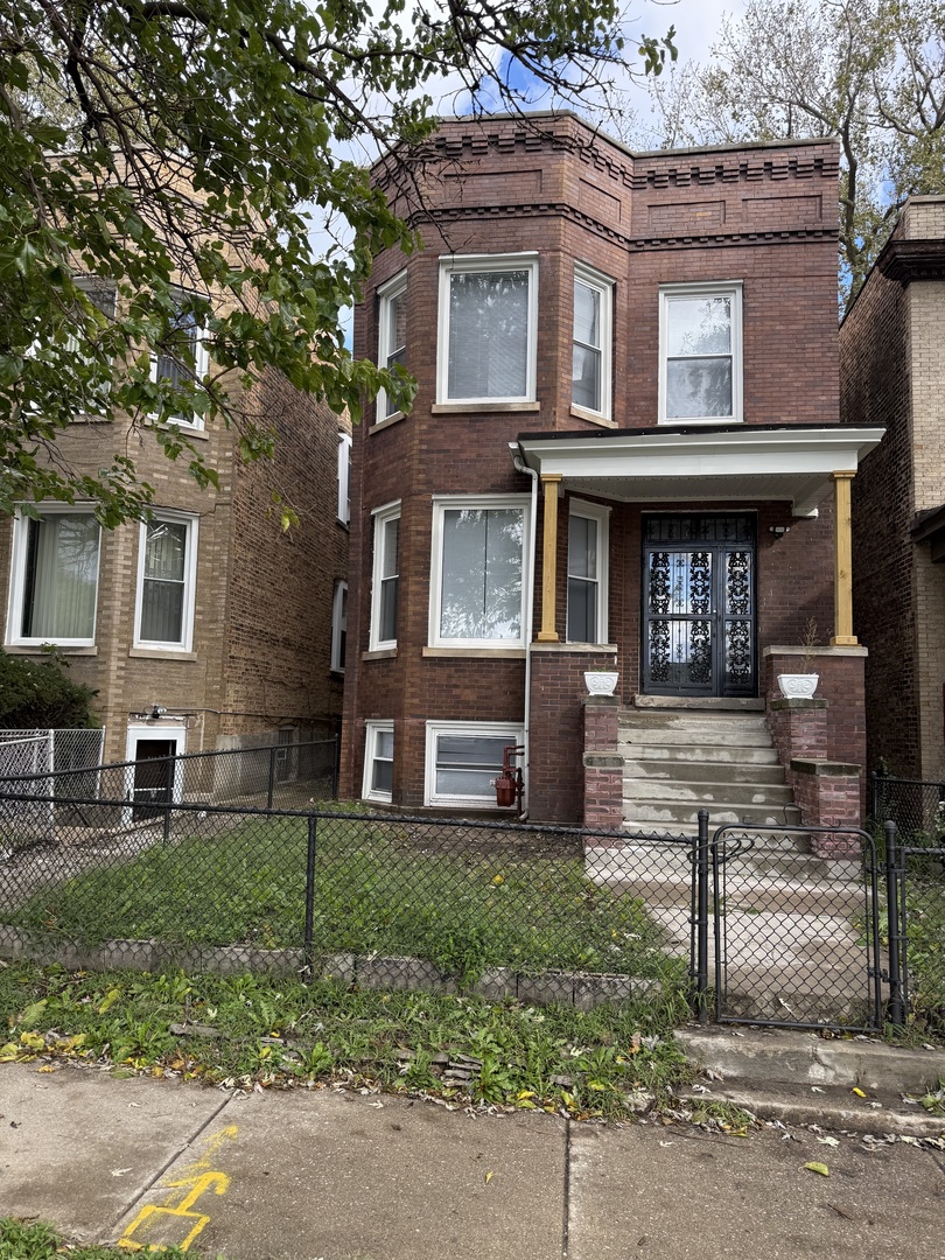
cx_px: 472
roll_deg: -1.1
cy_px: 630
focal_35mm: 24
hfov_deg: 56.8
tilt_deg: +4.9
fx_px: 874
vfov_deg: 71.6
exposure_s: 1/1192
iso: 100
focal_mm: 6.76
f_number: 1.78
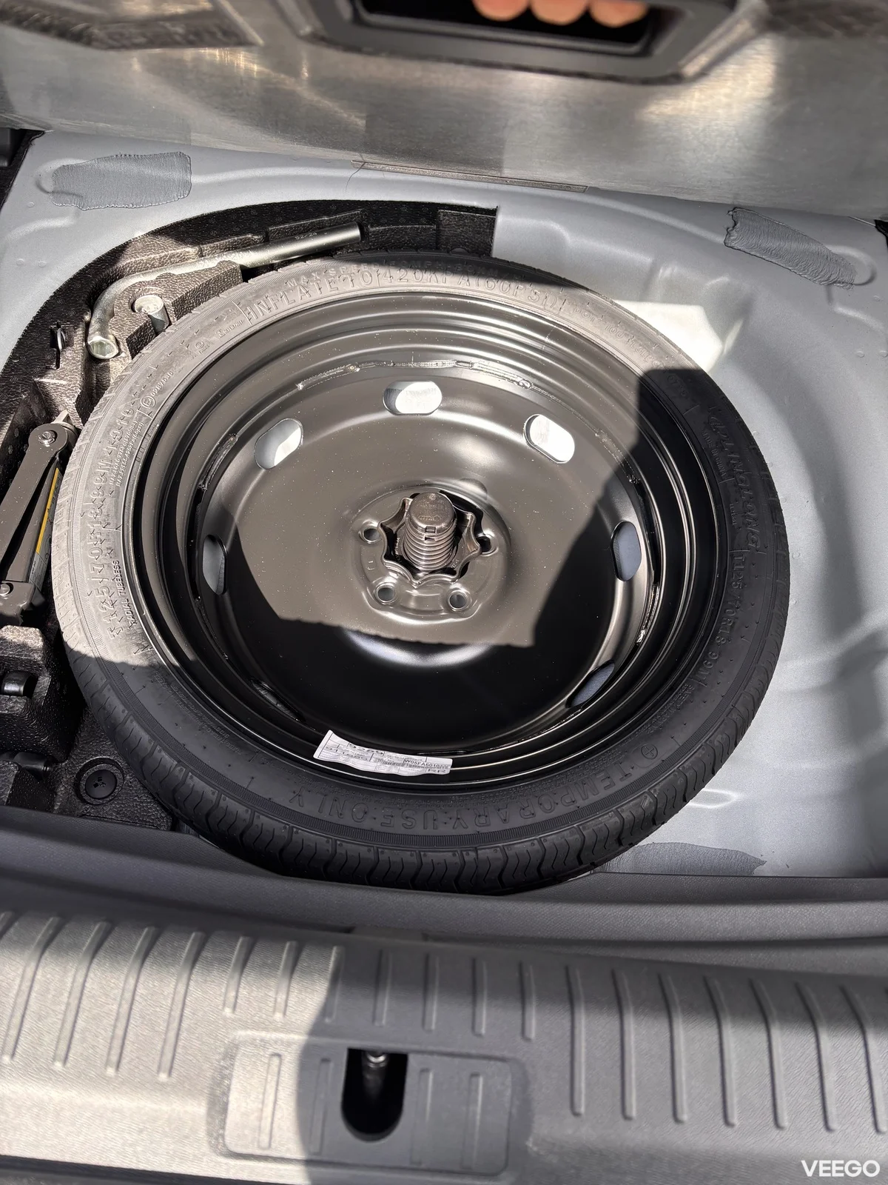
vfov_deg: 67.3
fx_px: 889
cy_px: 592
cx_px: 444
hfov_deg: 53.1
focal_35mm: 26
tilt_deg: -61.1
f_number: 1.6
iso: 50
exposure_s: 1/212
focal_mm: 5.96
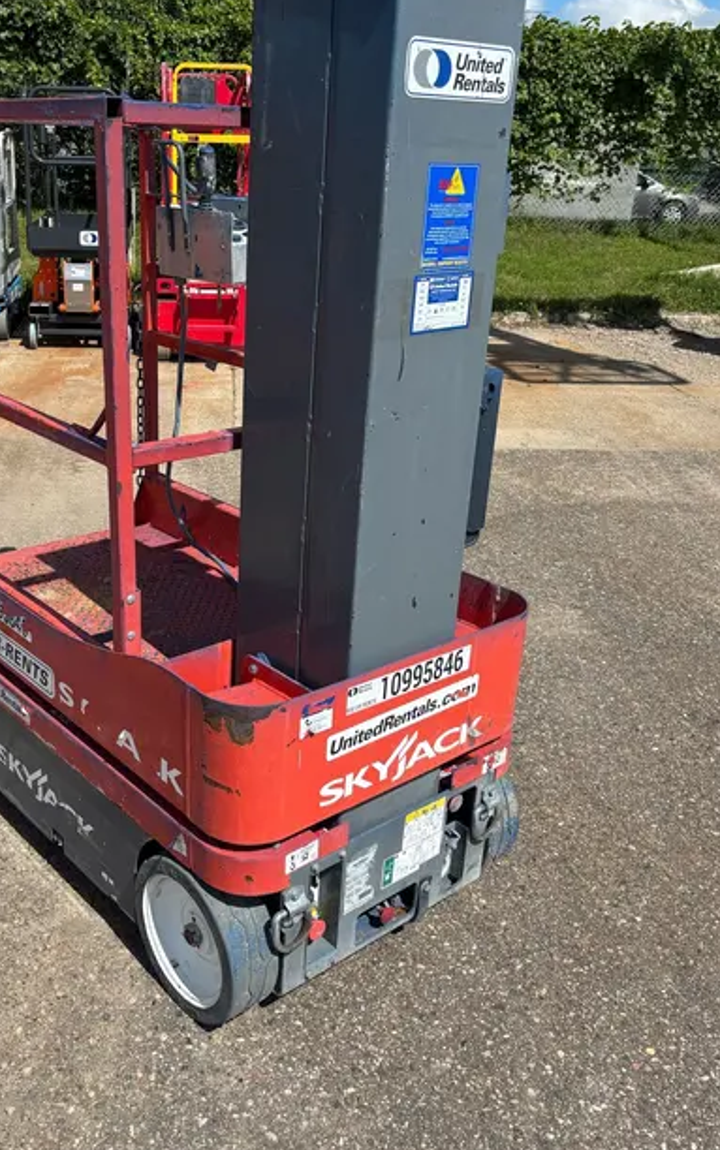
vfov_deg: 58.1
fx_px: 1035
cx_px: 239
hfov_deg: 37.9
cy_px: 544
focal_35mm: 33
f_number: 1.6
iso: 50
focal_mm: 5.96
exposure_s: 1/3106
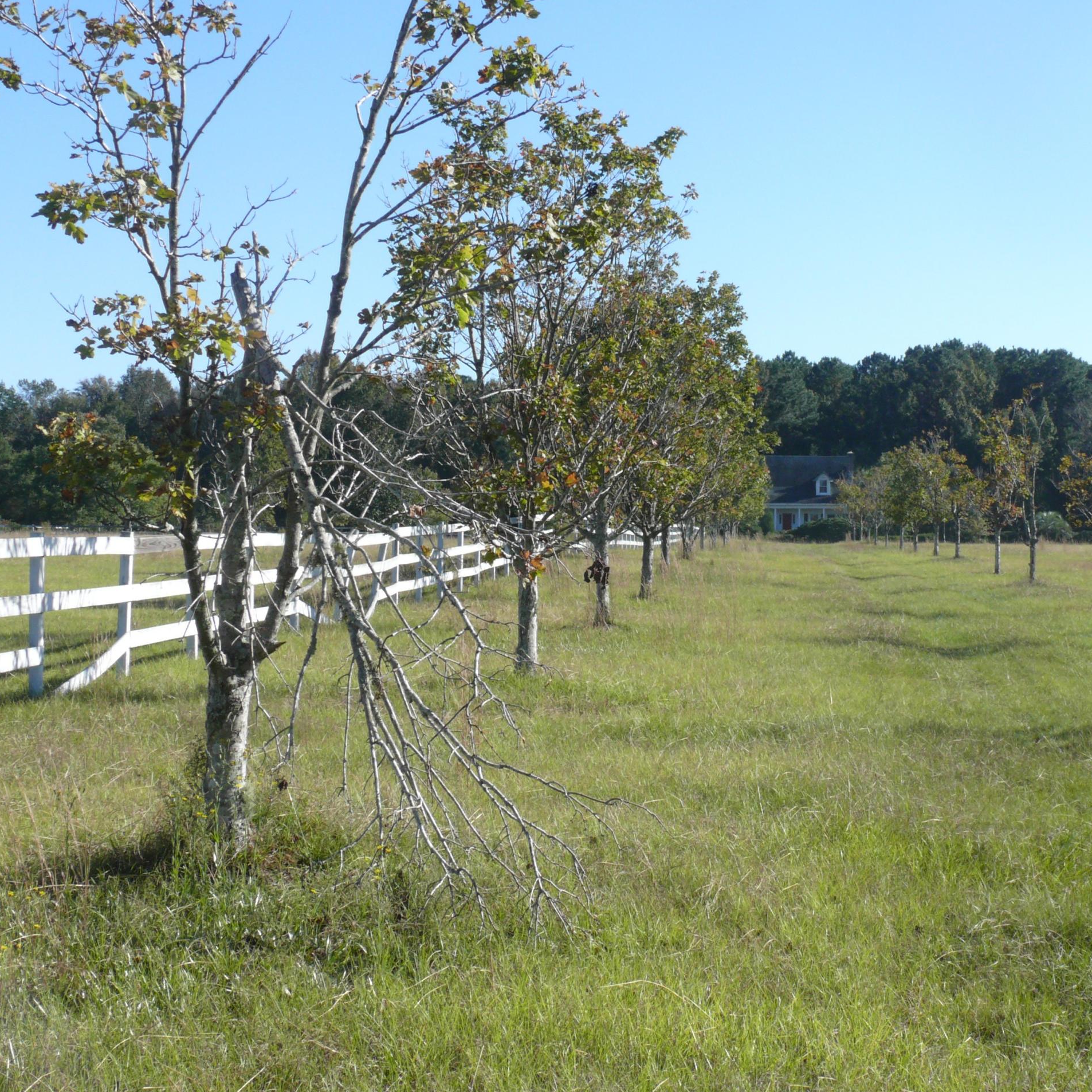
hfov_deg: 26.7
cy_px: 567
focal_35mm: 64
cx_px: 746
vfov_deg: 26.9
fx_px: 2284
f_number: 5.6
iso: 100
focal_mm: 9.8
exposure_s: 1/320
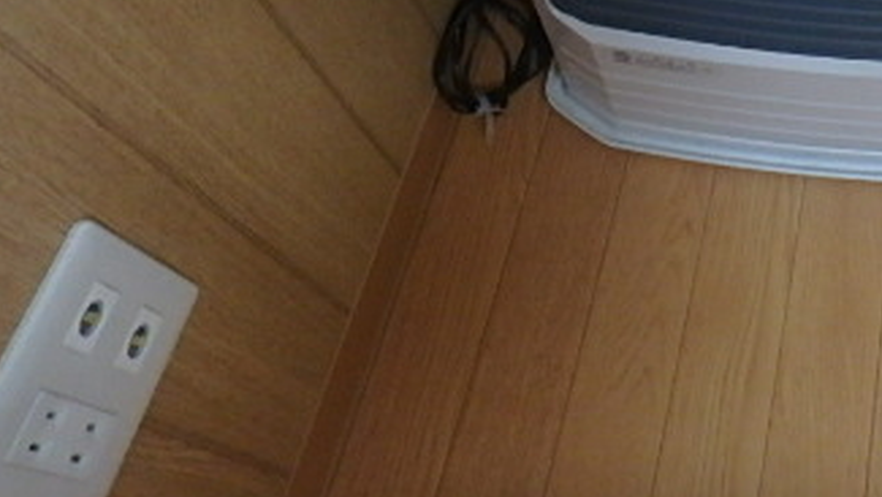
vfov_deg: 23.4
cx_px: 817
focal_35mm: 45
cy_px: -152
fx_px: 1053
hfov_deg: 41.4
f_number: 3.5
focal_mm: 3.7
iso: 500
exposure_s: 1/30
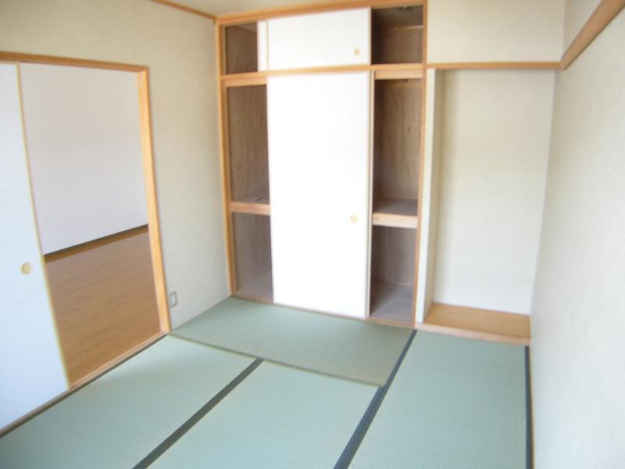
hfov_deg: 52.6
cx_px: 312
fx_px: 632
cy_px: 234
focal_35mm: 35
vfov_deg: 40.7
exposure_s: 1/13
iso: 100
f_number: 2.8
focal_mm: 5.8
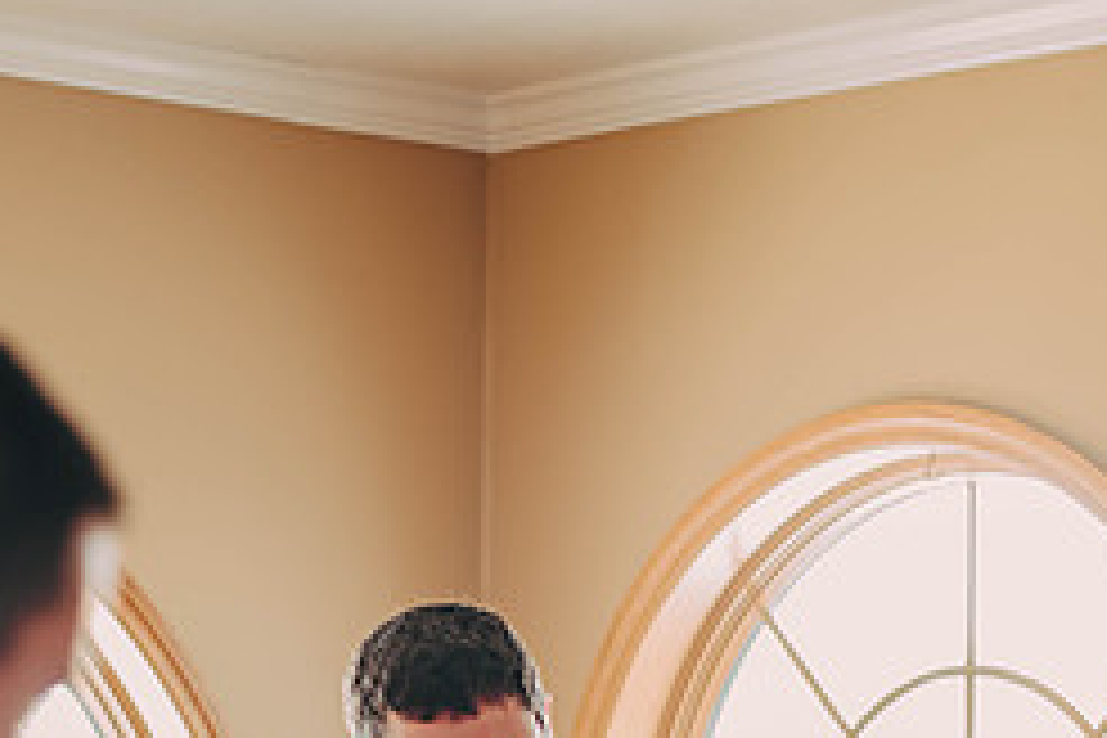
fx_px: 3628
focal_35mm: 118
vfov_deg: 11.4
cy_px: 844
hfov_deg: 17.3
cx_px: 351
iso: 640
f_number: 2
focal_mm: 50
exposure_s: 1/125
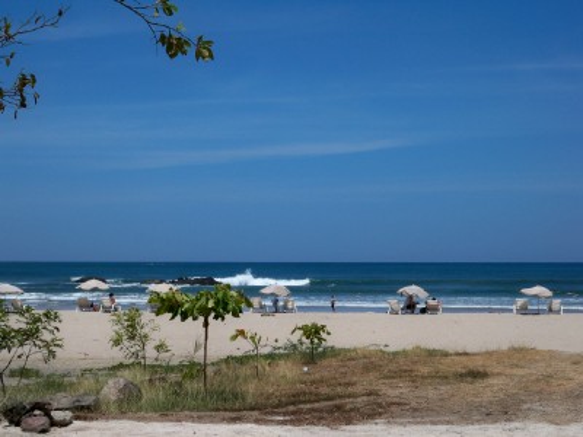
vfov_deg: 21.6
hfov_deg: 28.6
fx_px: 1145
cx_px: 292
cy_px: 218
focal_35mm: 68
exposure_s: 1/500
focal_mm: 12.1
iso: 64
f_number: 6.9
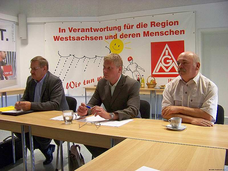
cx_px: 114
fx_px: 237
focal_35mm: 36
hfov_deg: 51.4
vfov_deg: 39.7
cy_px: 86
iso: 320
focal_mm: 5.85
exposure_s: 1/30
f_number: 2.8
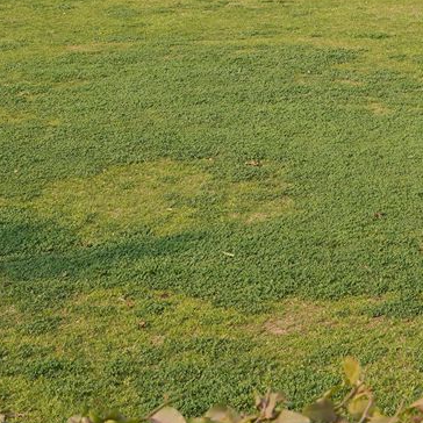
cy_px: -295
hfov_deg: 15.3
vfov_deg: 14.1
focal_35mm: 112
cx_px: 396
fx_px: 1548
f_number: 10
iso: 100
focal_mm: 24
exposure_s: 1/100
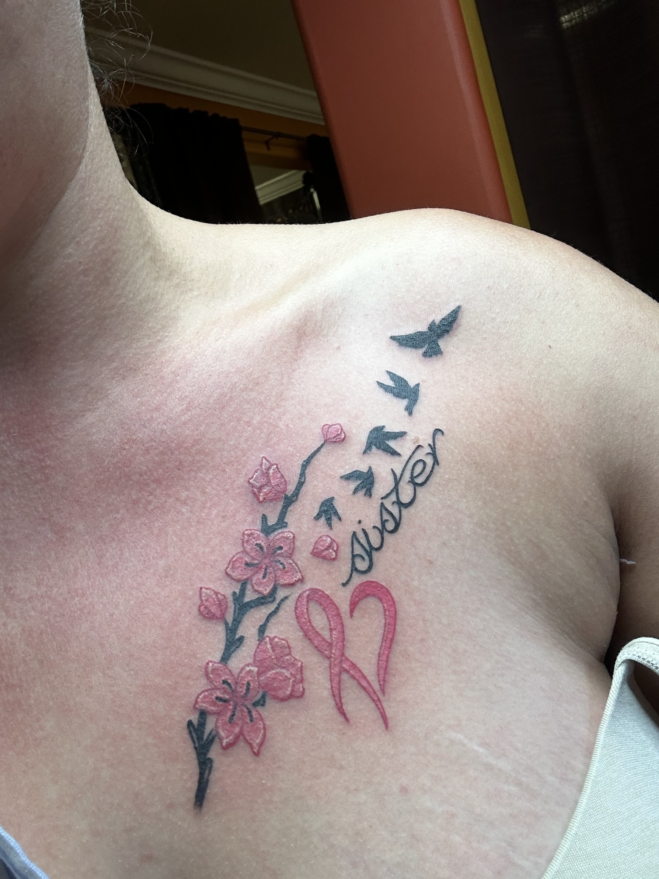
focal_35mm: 30
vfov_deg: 60.0
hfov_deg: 46.8
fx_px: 761
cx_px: 330
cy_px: 440
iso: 50
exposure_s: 1/120
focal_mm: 2.69
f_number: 1.9
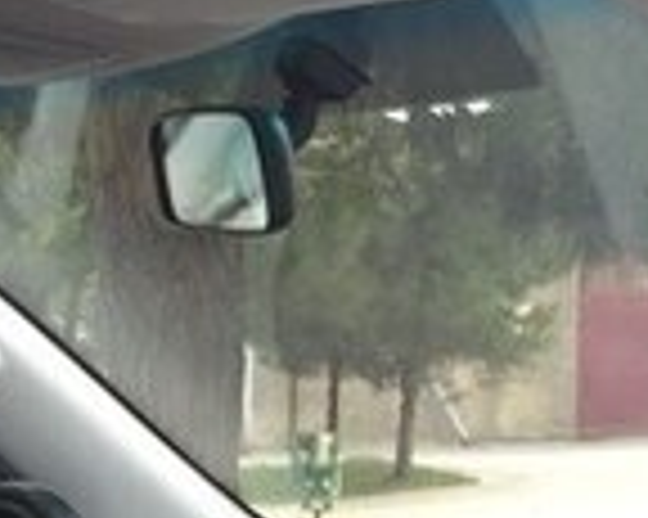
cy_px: 1097
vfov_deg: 10.7
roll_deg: +0.5
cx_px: 382
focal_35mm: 130
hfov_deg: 14.8
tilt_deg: -17.8
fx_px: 2491
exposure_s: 1/118
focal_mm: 4.15
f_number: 2.2
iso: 32
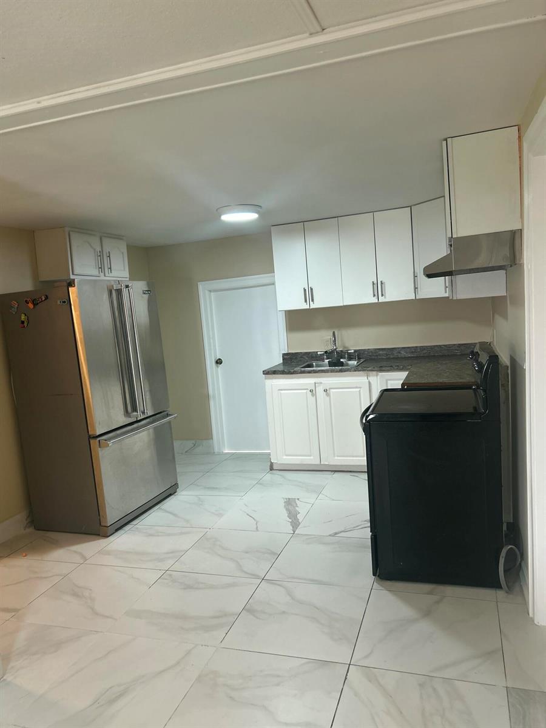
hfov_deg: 53.1
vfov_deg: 67.3
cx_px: 273
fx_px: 547
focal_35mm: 26
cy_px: 364
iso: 100
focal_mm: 5.7
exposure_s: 1/120
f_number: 1.5
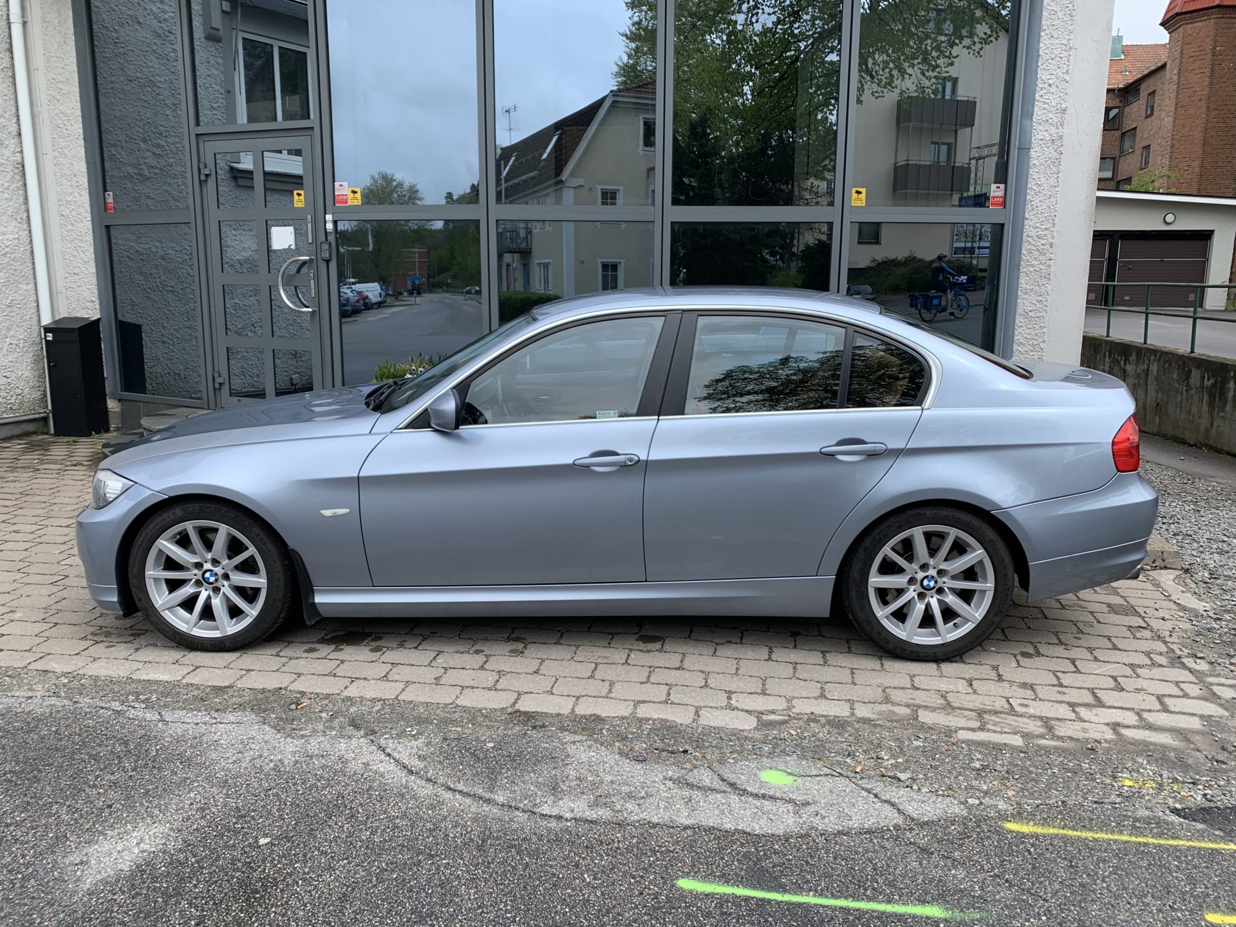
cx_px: 618
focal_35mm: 26
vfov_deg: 53.1
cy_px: 464
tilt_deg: -9.4
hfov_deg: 67.3
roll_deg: -1.4
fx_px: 928
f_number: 1.8
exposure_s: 1/972
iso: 25
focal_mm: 4.25
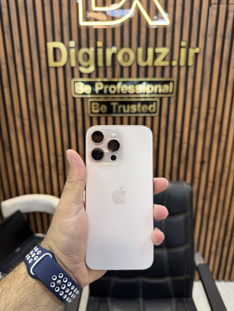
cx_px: 117
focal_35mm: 24
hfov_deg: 56.8
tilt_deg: -16.9
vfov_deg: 71.6
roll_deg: +1.1
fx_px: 216
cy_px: 156
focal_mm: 6.76
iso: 80
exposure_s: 1/100
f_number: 1.78
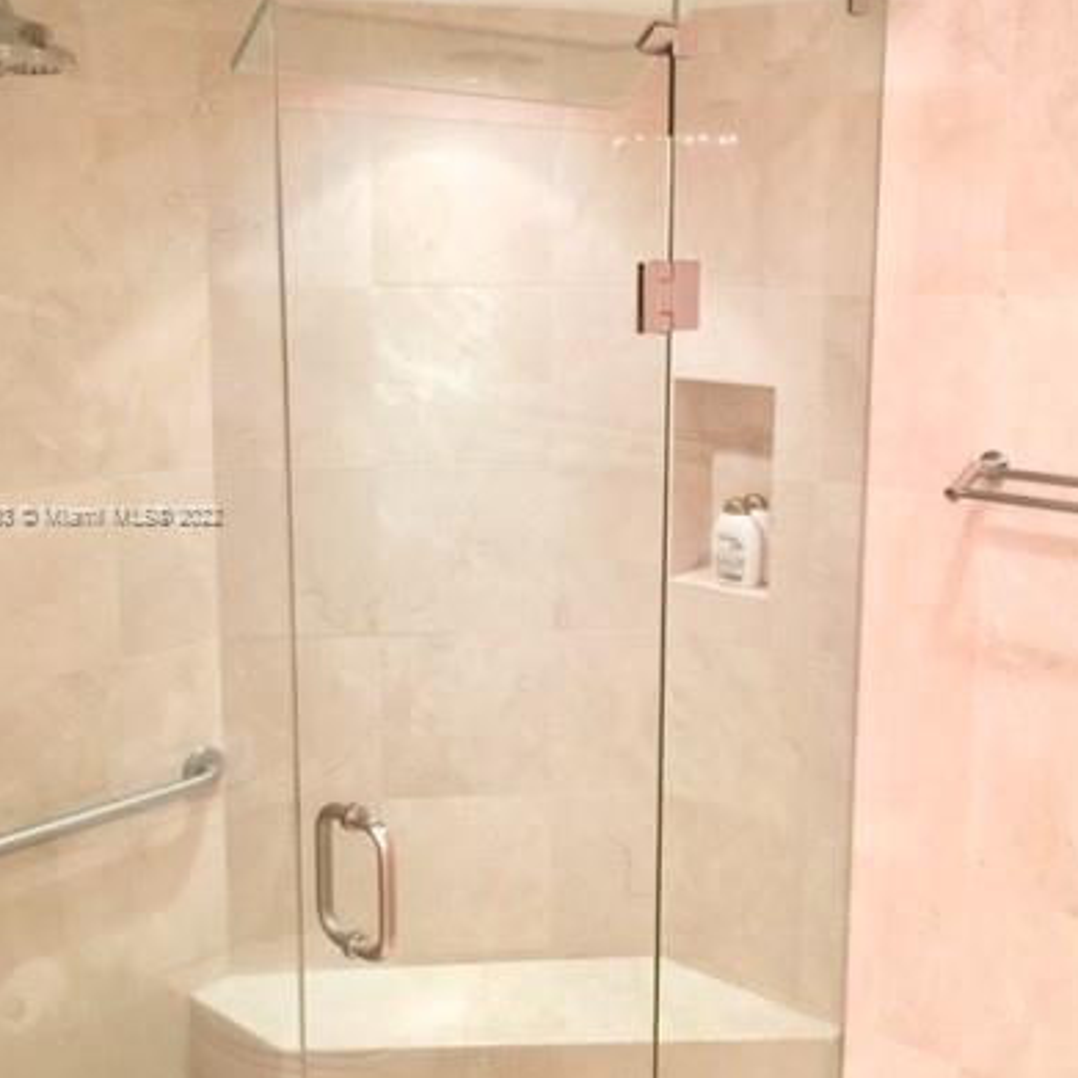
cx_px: 565
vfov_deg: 40.0
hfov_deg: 40.0
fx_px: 1480
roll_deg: -0.8
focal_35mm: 42
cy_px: 516
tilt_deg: -9.5
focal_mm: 4.15
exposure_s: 1/15
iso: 40
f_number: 2.2
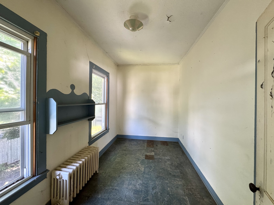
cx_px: 137
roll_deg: -0.1
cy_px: 102
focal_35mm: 14
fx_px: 111
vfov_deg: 85.7
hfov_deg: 102.1
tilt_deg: -0.8
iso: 250
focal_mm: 2.22
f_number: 2.2
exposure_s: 1/99
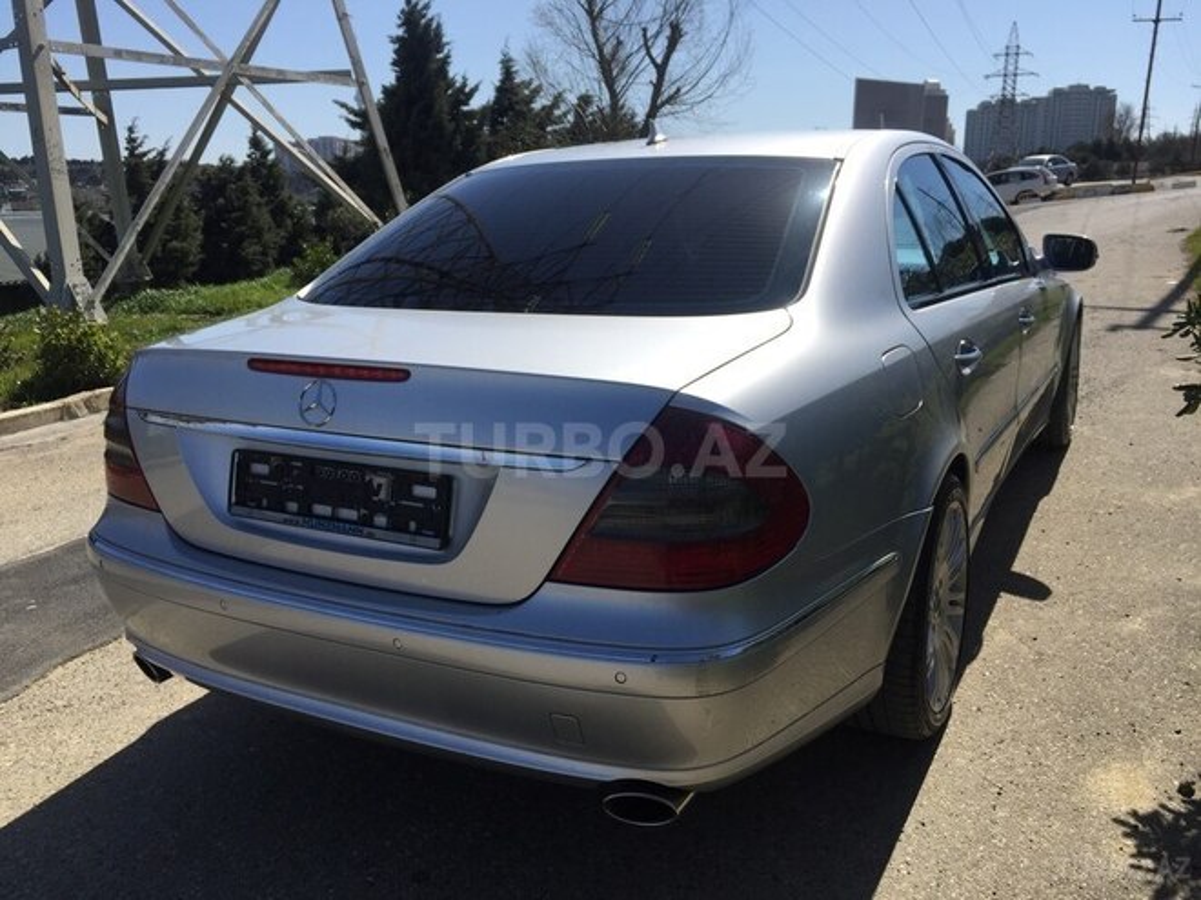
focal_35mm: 29
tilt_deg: -13.3
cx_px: 600
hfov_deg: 61.7
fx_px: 1006
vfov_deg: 48.2
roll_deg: -1.0
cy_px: 450
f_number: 2.2
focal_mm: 4.15
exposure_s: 1/3049
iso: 32
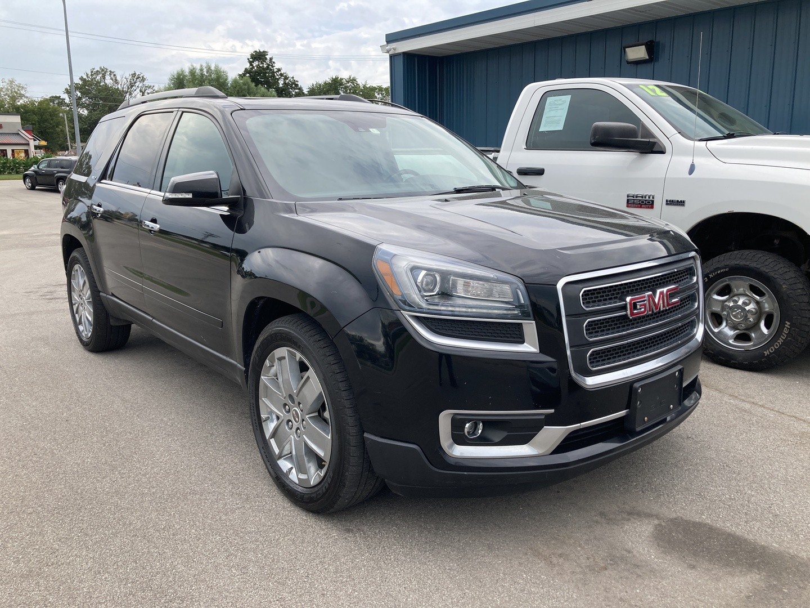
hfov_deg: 63.4
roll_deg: +0.4
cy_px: 304
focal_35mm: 28
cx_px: 405
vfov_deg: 49.7
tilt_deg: -9.9
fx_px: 655
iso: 20
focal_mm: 3.99
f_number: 1.8
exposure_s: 1/656
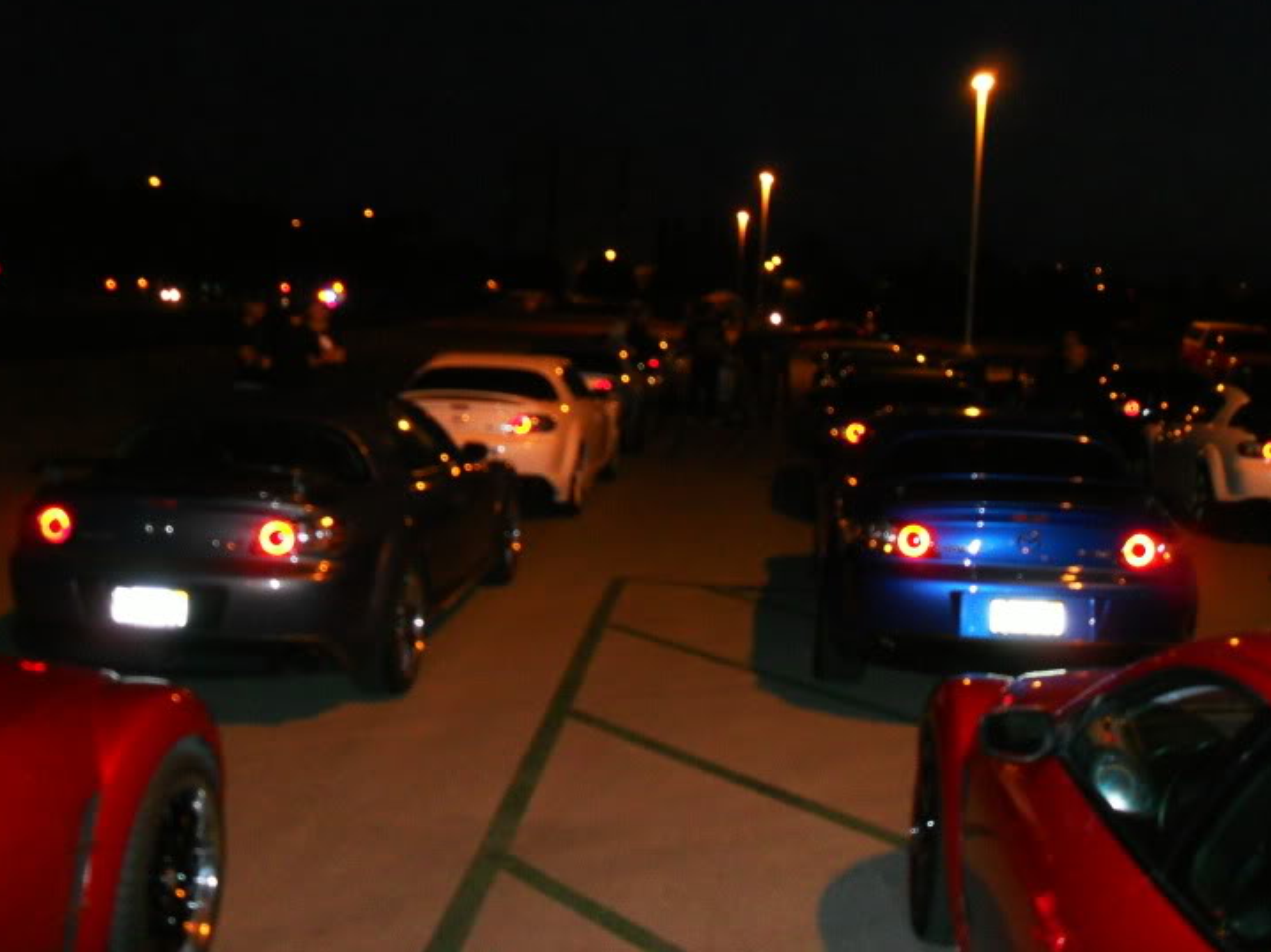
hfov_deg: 47.8
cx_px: 687
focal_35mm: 39
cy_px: 423
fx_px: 1431
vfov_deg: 36.8
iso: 240
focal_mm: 6.2
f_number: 2.8
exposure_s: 1/45
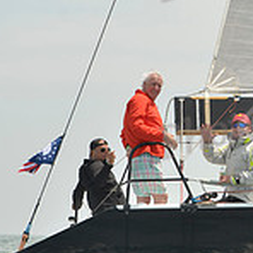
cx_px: 489
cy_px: 180
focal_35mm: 334
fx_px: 2762
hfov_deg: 5.2
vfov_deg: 5.2
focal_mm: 100
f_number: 7.1
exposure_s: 1/1250
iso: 280
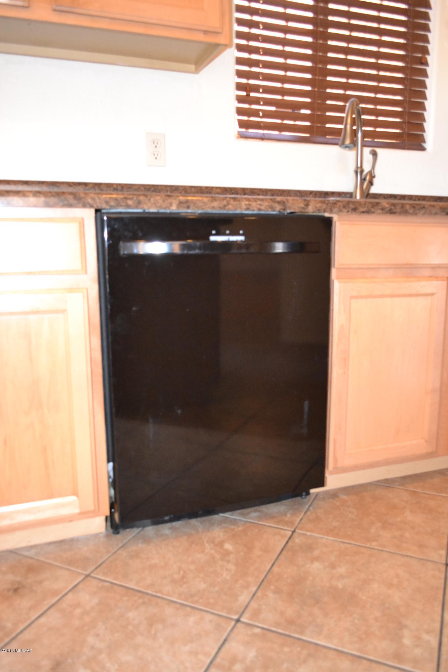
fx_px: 504
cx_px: 224
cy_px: 336
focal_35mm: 27
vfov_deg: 67.4
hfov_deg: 47.9
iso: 3200
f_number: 3.5
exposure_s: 1/60
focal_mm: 18
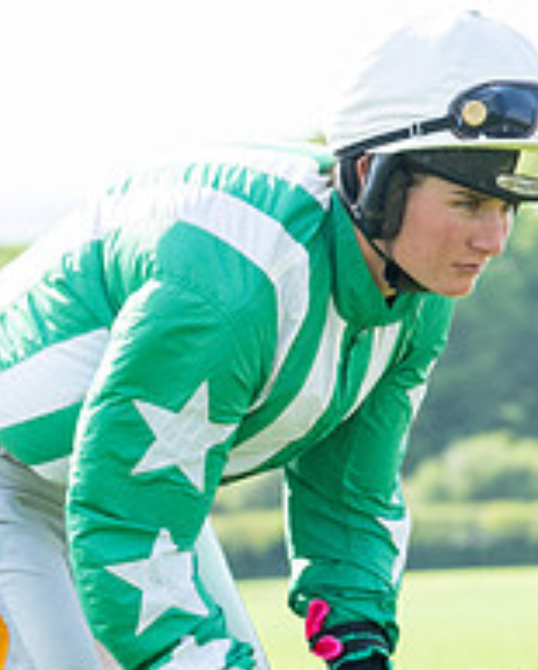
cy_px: 796
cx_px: 606
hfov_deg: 2.7
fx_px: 11259
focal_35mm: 567
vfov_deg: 3.4
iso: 400
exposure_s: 1/800
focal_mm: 79
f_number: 5
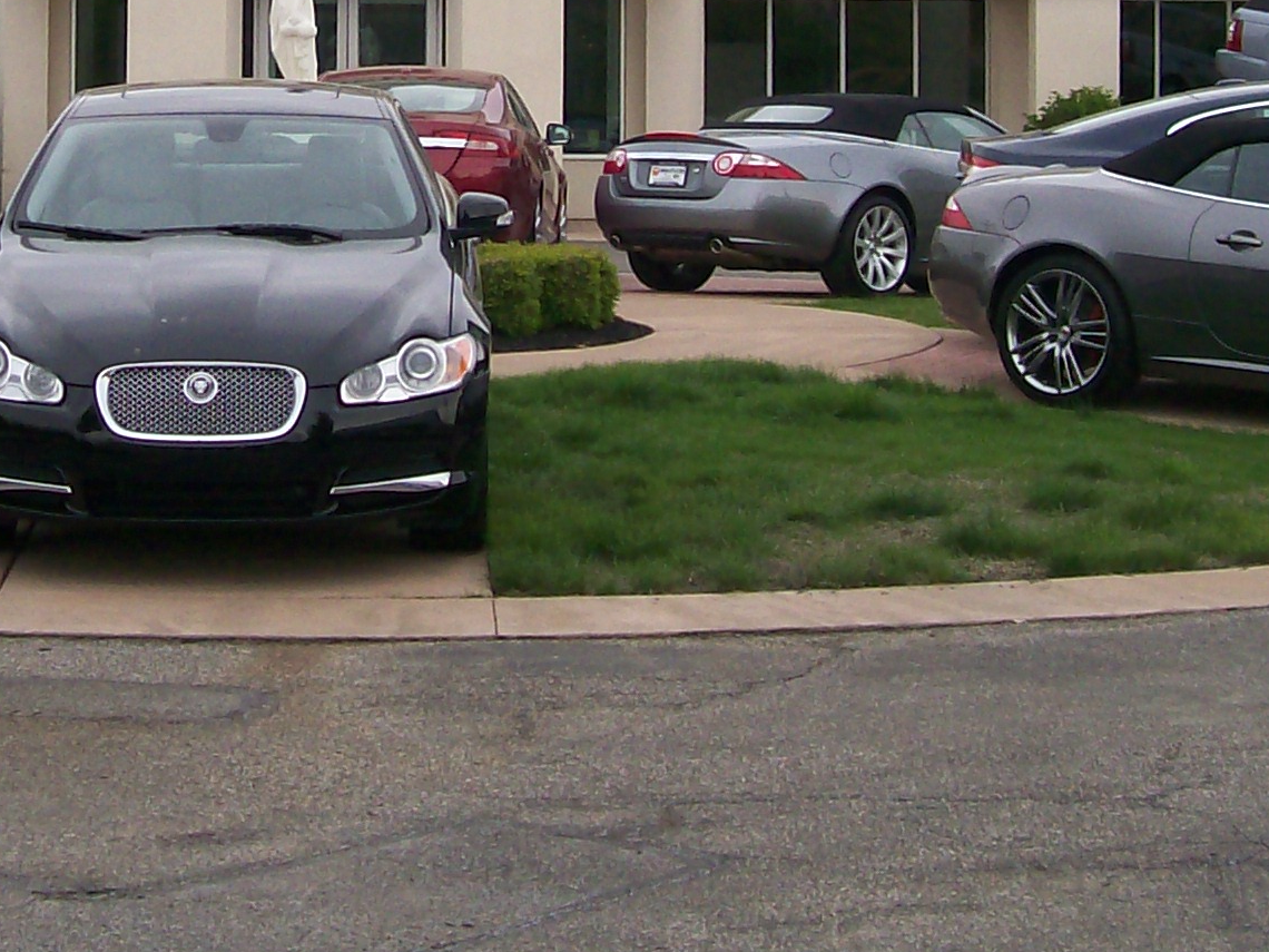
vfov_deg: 15.1
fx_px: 3556
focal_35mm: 97
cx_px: 447
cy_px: 92
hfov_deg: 20.2
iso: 80
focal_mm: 6
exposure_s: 1/606
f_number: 2.7
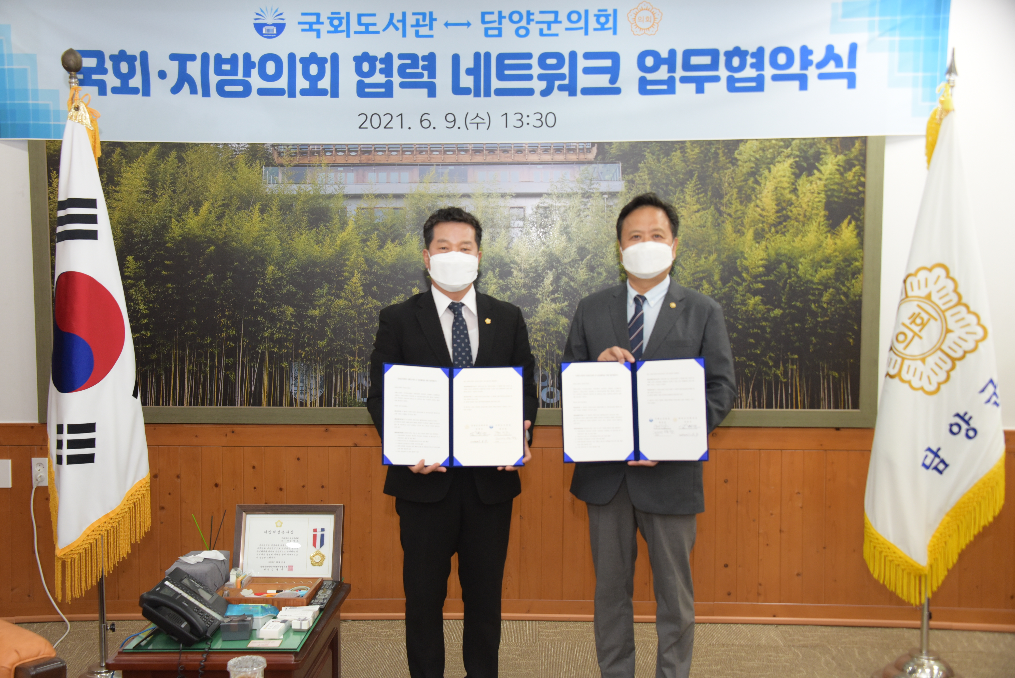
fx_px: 1128
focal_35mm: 40
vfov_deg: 33.4
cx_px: 508
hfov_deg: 48.4
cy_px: 339
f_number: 5
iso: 1600
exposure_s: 1/200
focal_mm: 40
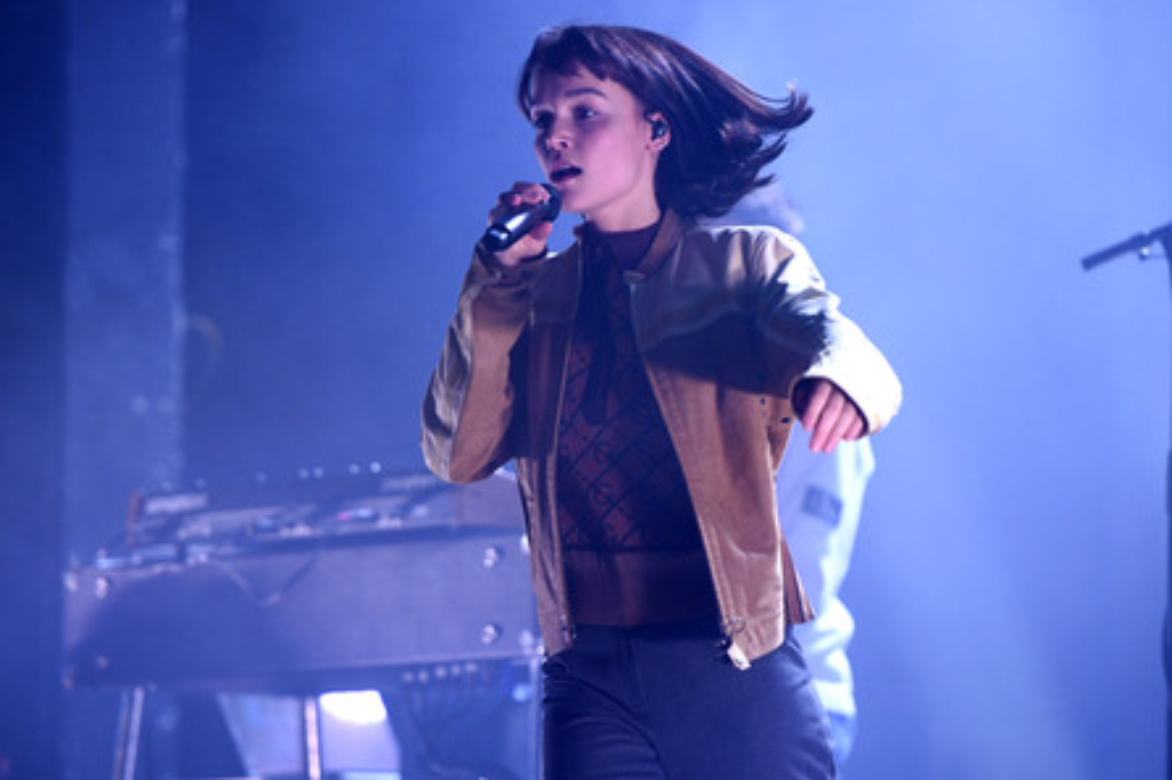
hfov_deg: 11.3
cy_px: 389
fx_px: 5923
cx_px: 582
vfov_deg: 7.5
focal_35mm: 182
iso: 1600
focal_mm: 180
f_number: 3.2
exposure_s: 1/400
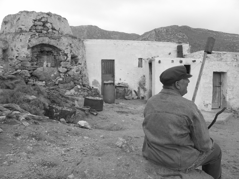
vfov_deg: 49.7
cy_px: 90
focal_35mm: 28
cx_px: 120
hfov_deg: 63.4
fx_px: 193
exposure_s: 1/60
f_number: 5.6
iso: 64
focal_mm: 7.2
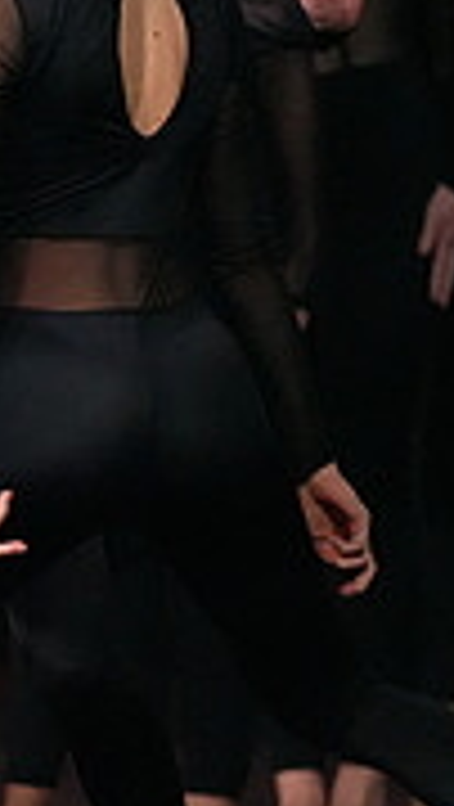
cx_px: -787
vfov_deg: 2.1
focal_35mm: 1018
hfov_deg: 1.2
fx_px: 21735
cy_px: 218
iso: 16000
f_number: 3.5
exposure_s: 1/1250
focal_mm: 300
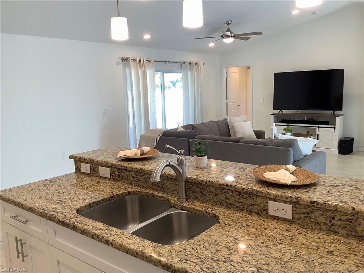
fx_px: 326
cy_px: 136
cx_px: 182
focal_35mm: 31
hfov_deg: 58.4
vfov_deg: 45.4
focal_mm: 3.3
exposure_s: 1/120
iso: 80
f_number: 2.4
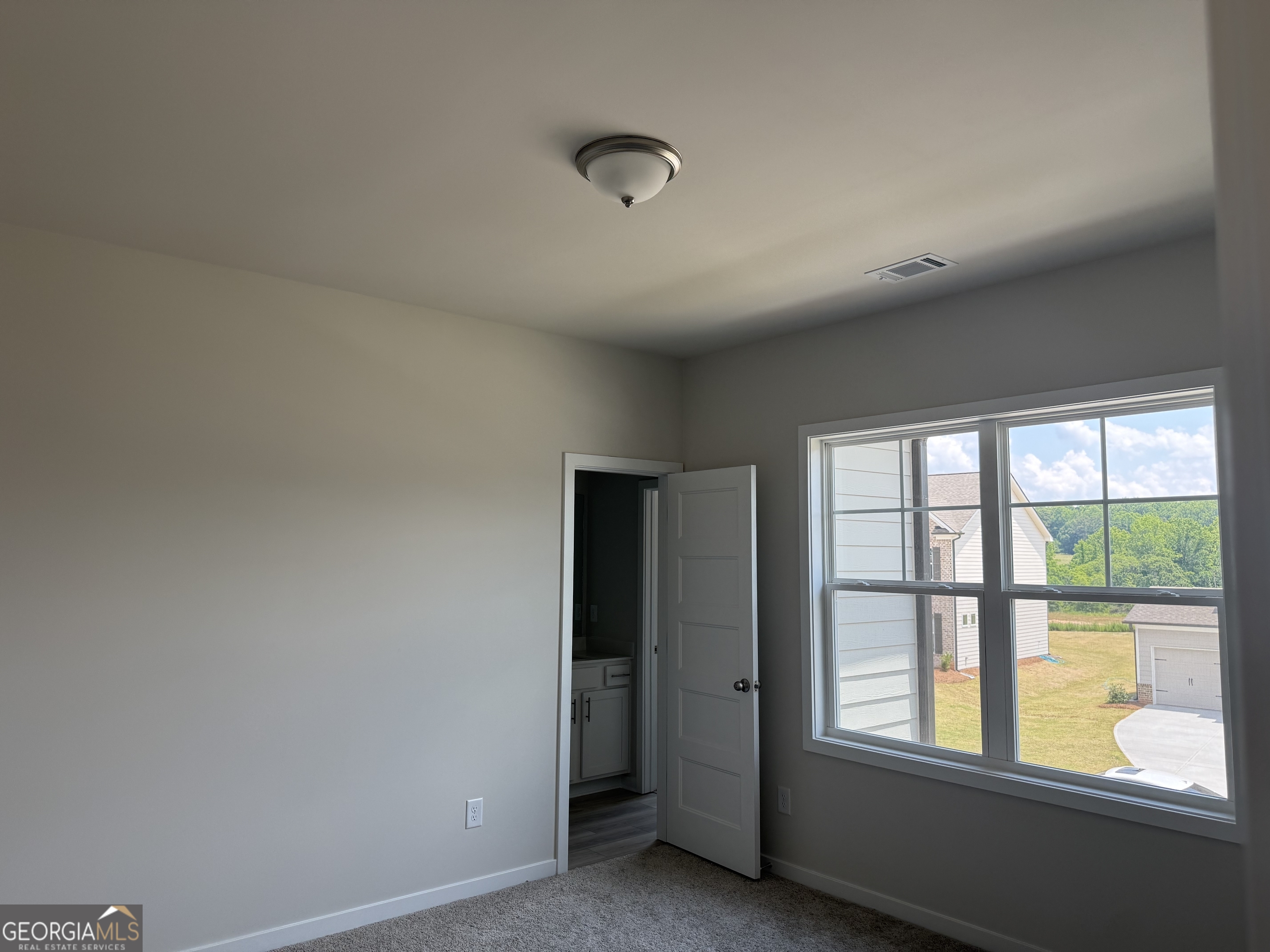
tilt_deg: +4.8
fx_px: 881
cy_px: 476
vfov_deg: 56.8
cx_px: 635
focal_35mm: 24
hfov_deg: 71.6
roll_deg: -1.1
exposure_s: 1/535
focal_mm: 6.76
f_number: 1.78
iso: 100
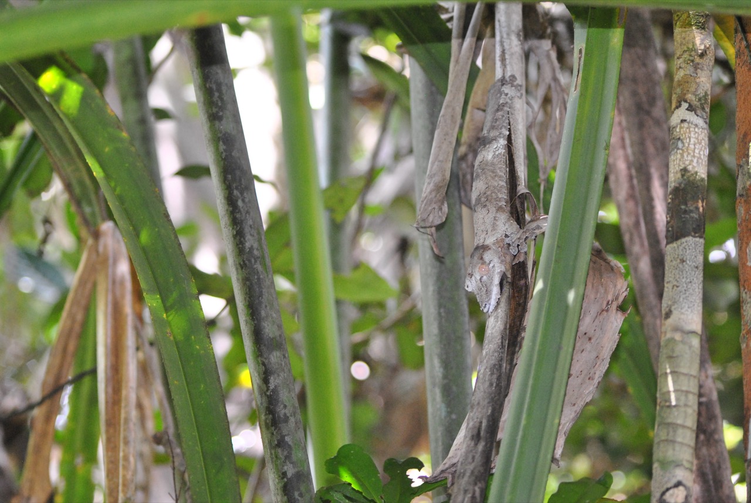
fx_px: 2976
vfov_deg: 9.7
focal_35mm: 142
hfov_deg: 14.4
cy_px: 252
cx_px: 376
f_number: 4
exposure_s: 1/200
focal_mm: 95
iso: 800
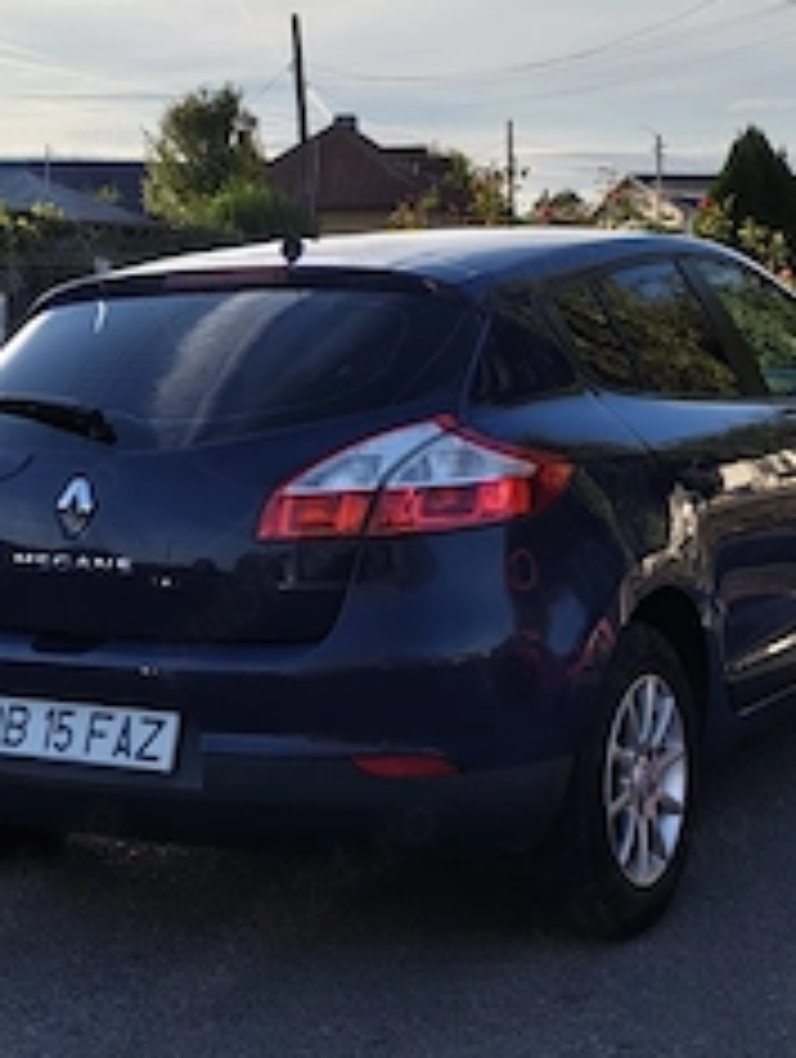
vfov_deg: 29.0
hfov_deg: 22.3
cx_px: 450
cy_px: 293
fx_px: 2018
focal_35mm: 66
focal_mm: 5.56
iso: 50
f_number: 1.88
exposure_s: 1/1073
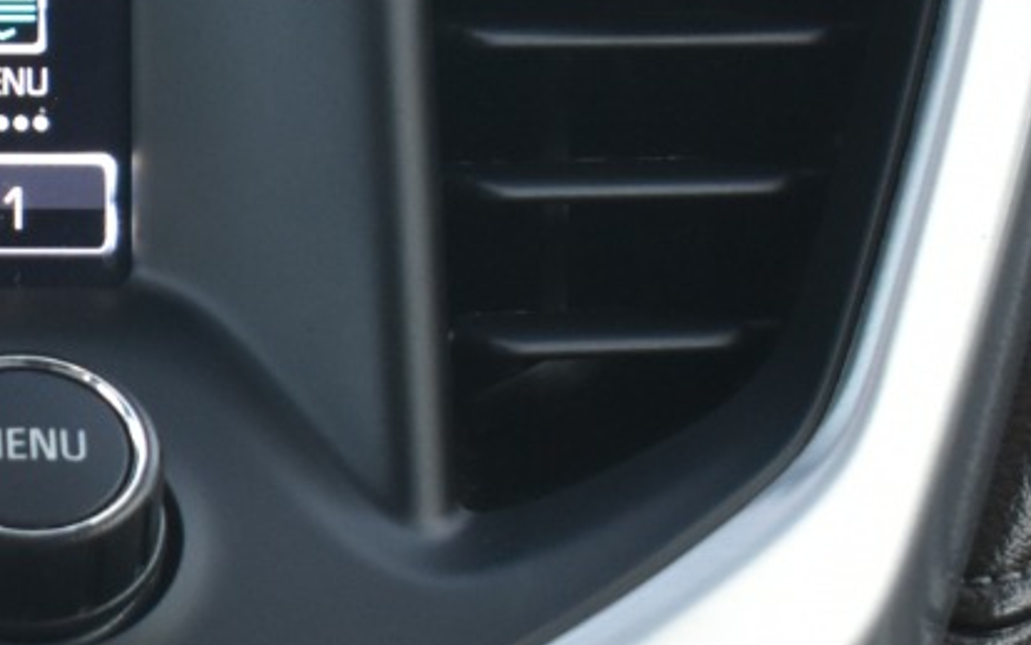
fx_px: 6717
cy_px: 354
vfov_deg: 5.5
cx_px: -736
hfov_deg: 8.5
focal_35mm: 239
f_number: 4.8
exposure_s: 1/60
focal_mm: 40
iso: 1000
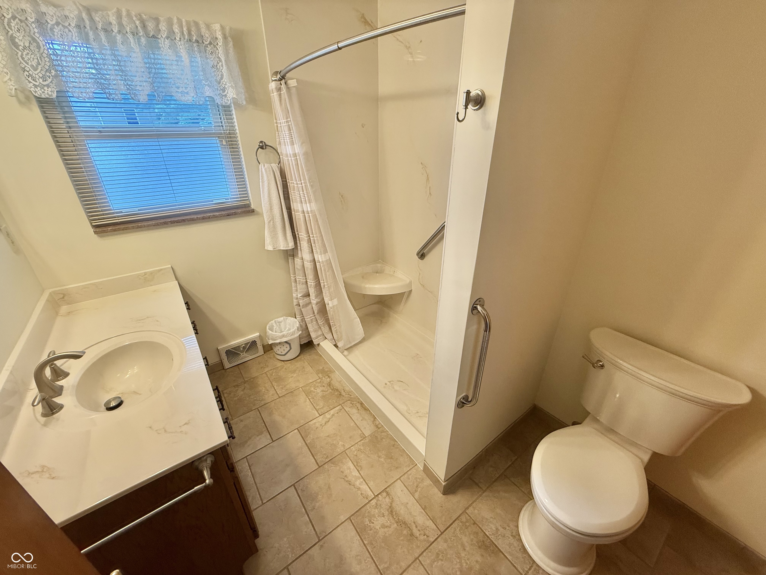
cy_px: 288
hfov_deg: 102.1
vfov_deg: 85.7
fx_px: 310
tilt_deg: -26.4
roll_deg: +0.4
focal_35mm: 14
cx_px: 383
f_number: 2.2
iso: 250
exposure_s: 1/120
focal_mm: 2.22
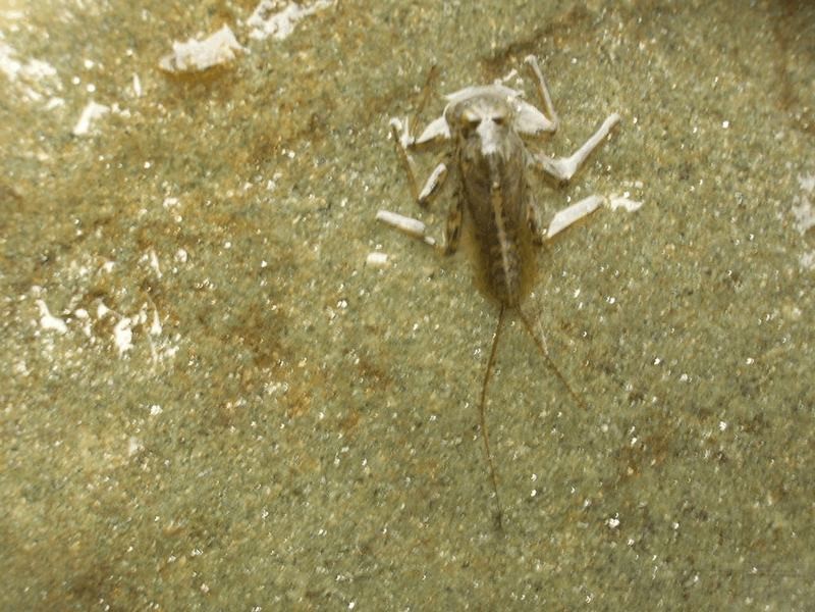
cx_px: 408
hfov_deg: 38.2
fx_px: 1177
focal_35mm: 50
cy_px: 306
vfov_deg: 29.1
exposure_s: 1/19.2
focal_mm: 8.4
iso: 50
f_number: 5.6
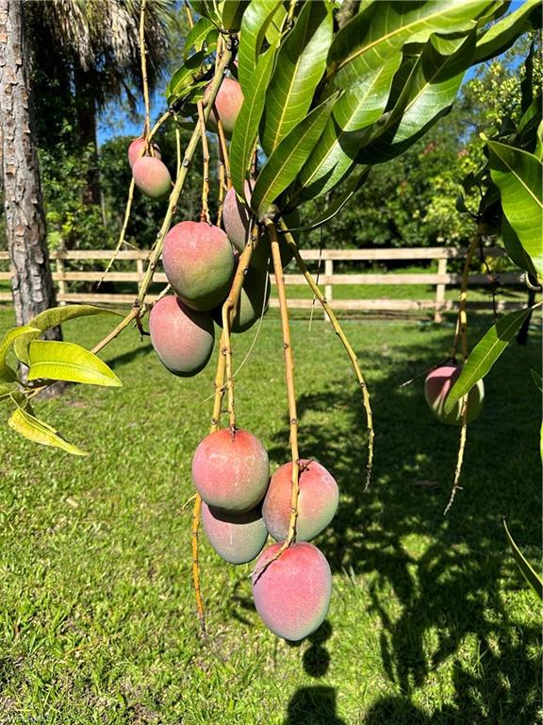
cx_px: 272
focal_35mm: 24
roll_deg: -0.5
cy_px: 362
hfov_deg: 56.8
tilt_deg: -11.8
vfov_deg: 71.6
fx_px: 502
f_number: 1.78
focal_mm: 6.86
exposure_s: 1/3247
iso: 80
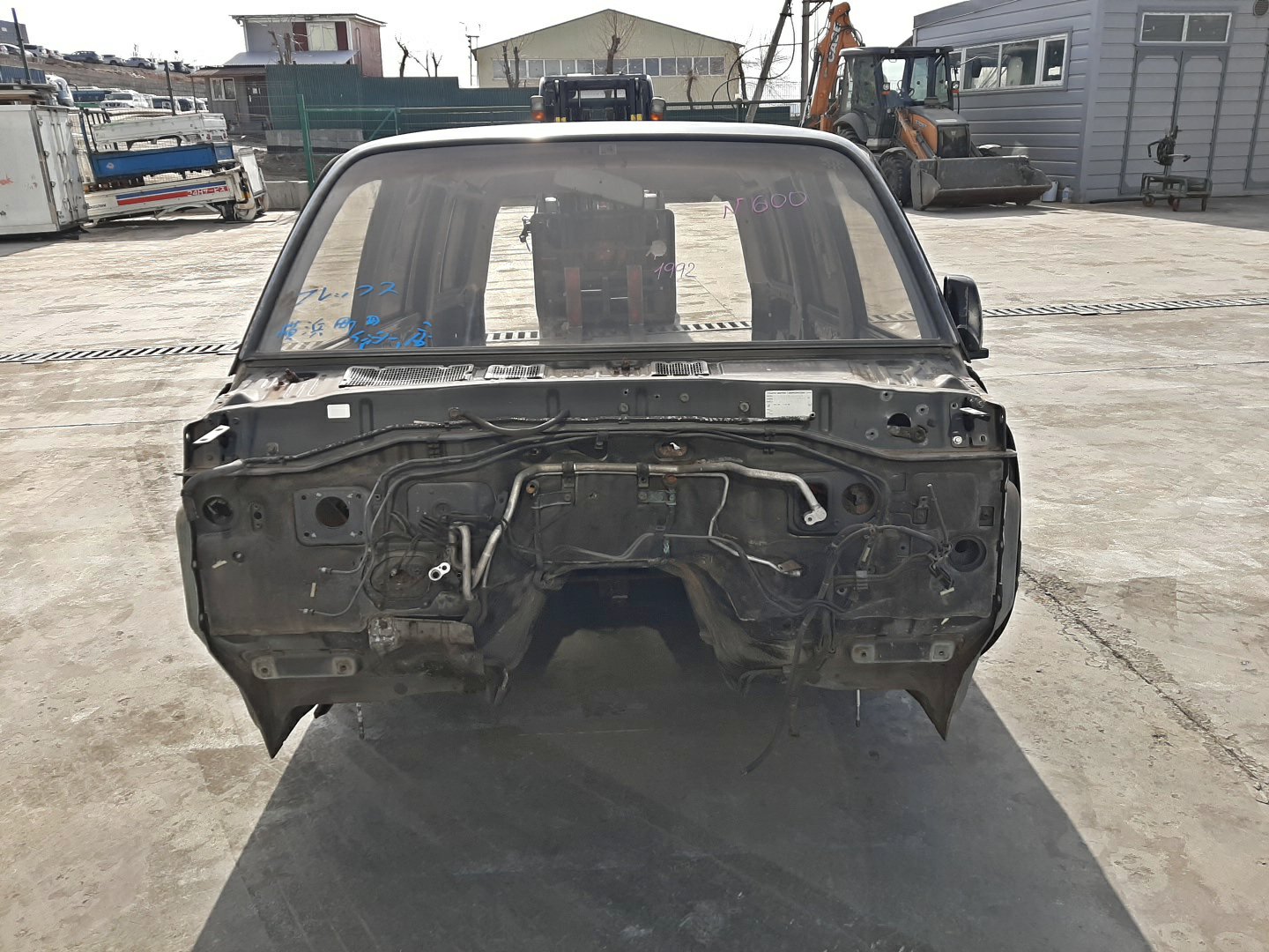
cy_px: 476
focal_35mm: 26
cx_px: 634
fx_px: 953
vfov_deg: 53.1
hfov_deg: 67.3
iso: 40
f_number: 1.7
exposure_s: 1/2123
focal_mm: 3.93
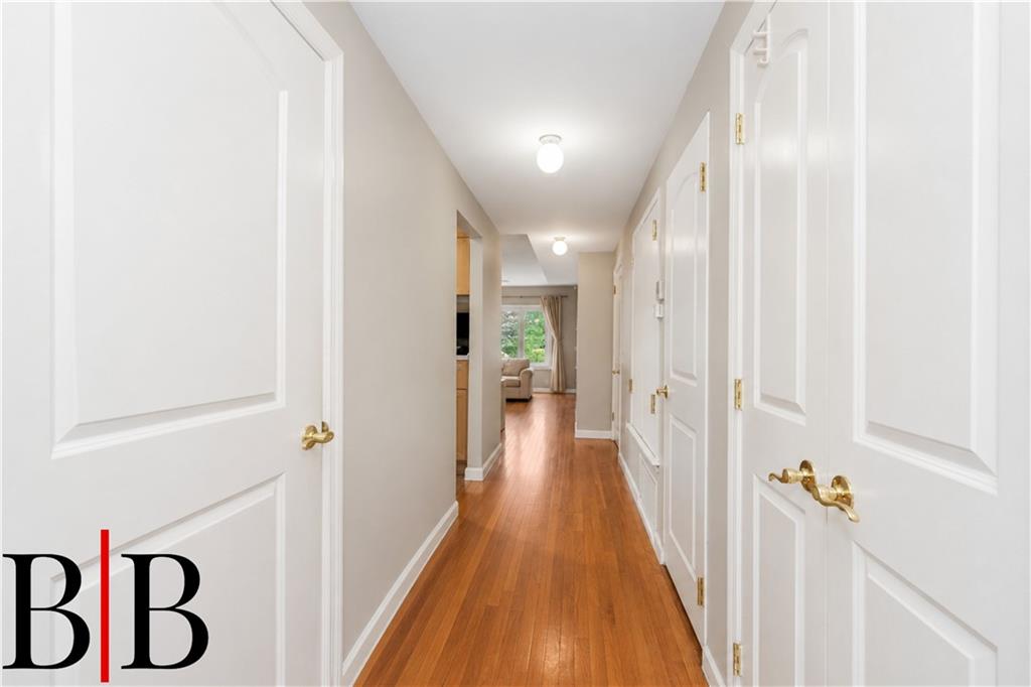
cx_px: 516
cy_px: 344
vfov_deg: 77.3
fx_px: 429
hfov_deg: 100.4
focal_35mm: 15
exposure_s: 1/60
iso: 2000
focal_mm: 10
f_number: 8
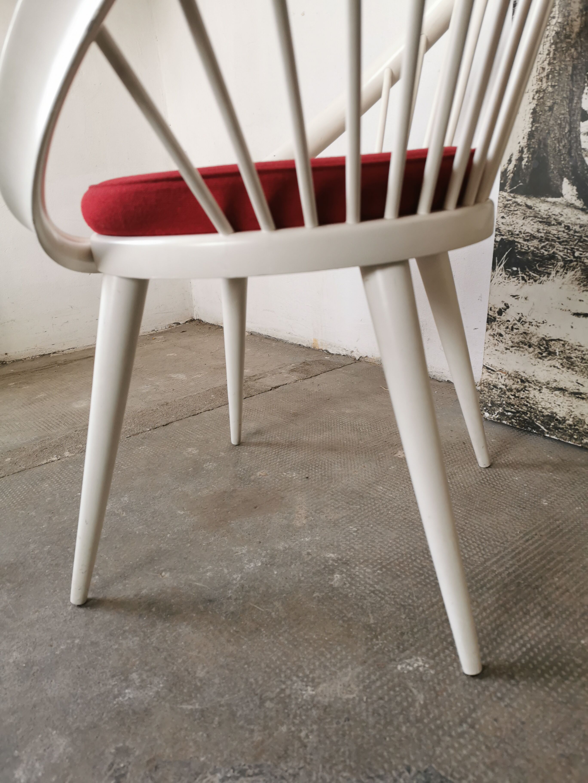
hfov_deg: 51.4
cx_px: 294
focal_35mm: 27
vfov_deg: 65.3
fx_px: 612
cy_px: 392
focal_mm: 5.56
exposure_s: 1/50
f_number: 1.6
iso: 100
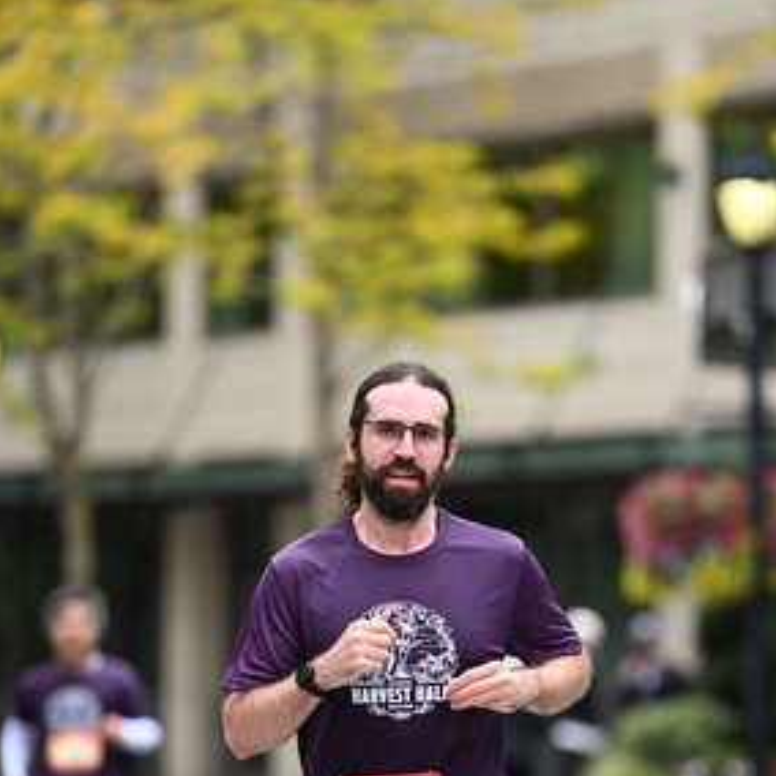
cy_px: 637
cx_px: 449
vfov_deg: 5.3
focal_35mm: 329
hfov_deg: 5.3
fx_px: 8344
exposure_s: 1/2000
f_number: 2.8
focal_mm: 200
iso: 640
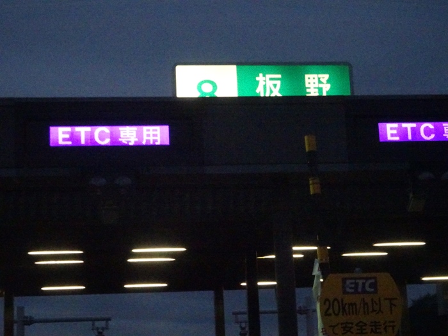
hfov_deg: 23.0
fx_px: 1100
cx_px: 224
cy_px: 168
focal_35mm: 85
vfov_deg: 17.4
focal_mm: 14.54
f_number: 5
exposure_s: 1/125
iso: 3200
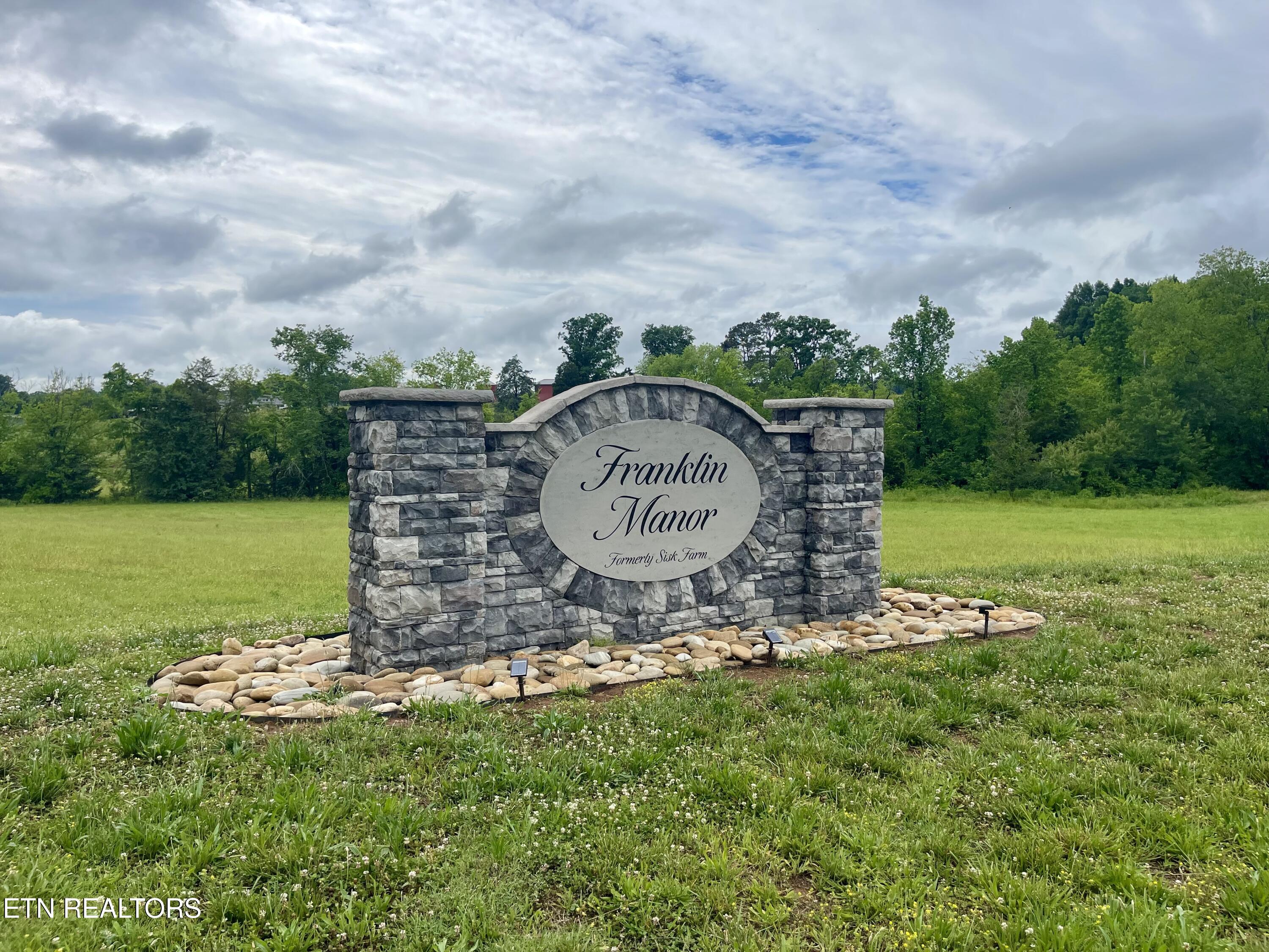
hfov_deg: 69.4
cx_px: 634
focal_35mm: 25
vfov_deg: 54.9
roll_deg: -0.4
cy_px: 476
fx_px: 916
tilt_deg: -4.1
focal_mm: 5.1
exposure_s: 1/5917
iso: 32
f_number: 1.6
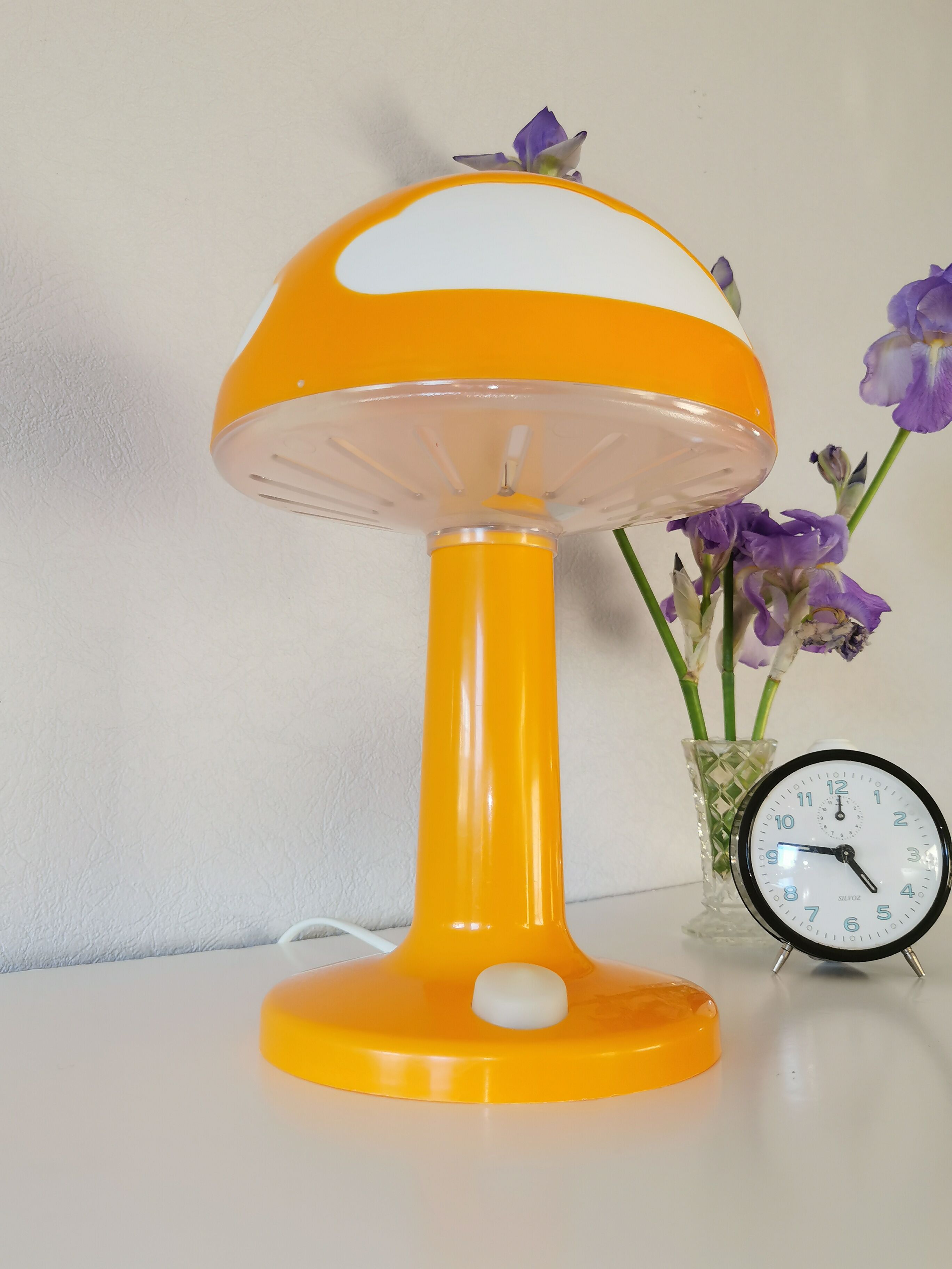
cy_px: 634
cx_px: 476
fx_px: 1137
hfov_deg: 45.4
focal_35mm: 31
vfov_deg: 58.4
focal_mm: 5.58
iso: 100
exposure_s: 1/100
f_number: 1.8
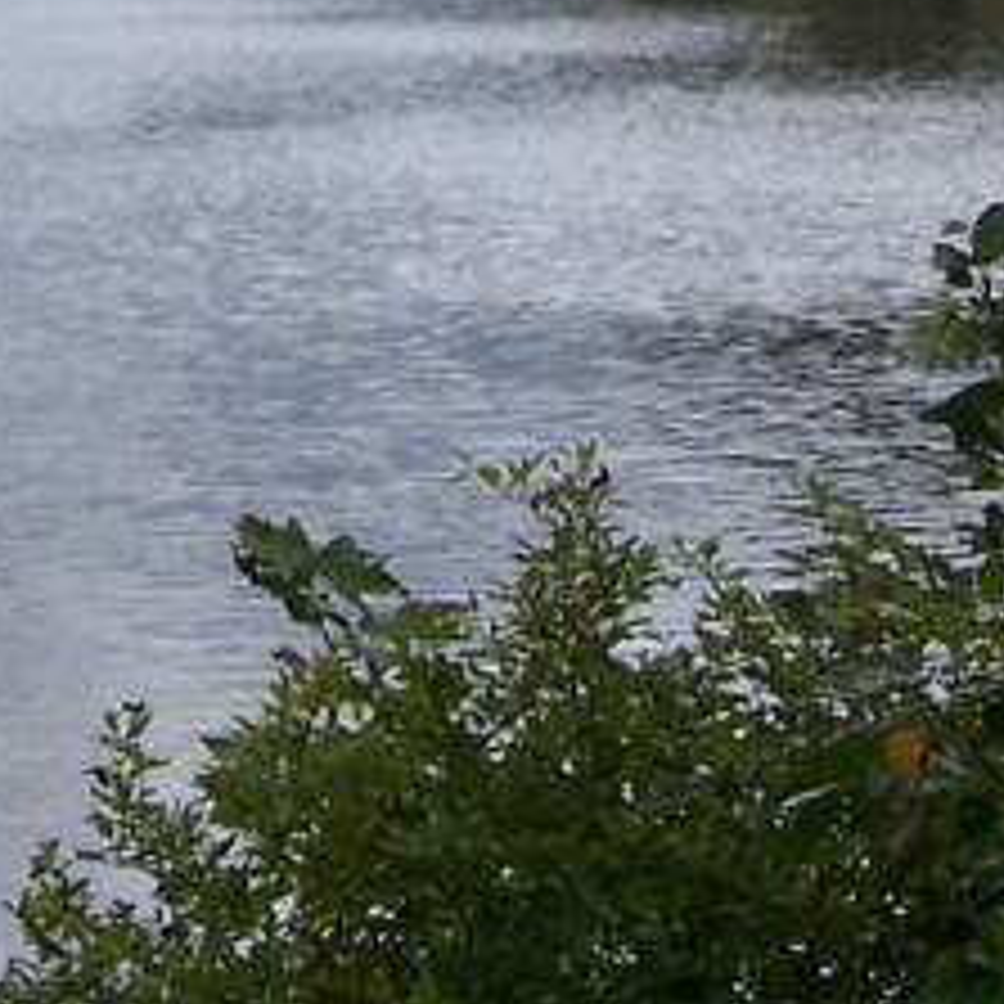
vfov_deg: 11.0
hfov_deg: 11.2
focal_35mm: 154
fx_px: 5053
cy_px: -432
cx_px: -27
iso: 80
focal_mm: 6.3
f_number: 2.8
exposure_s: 1/640
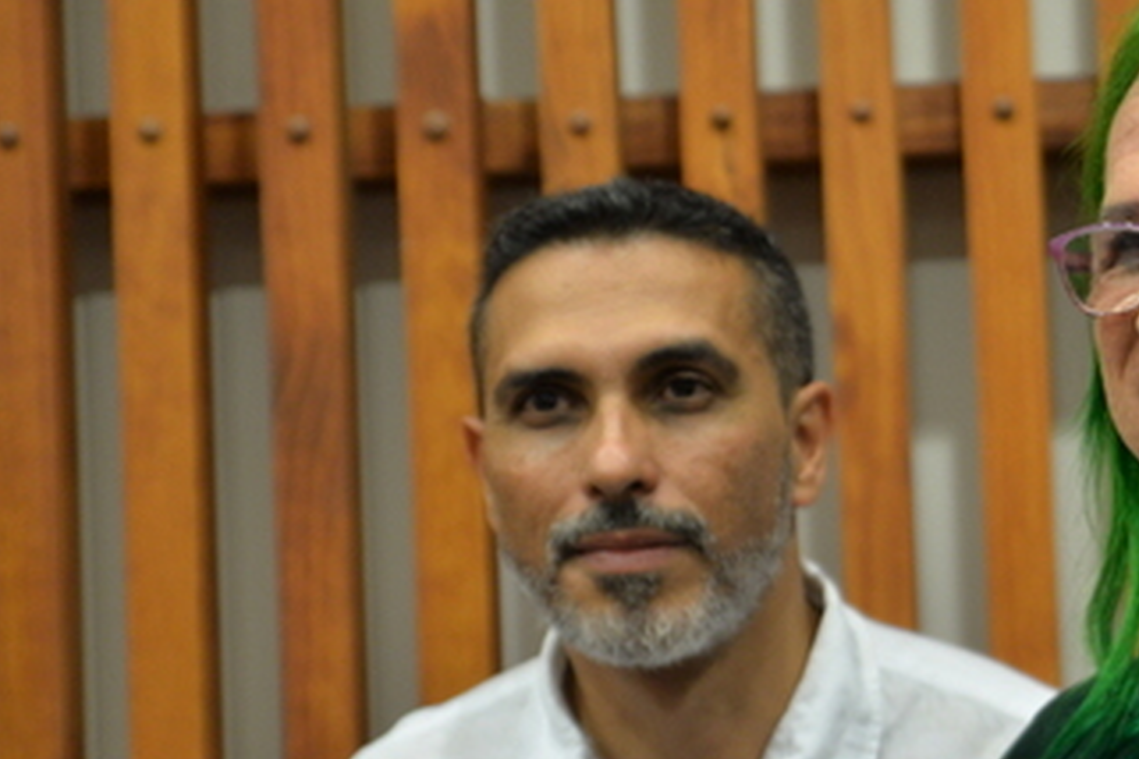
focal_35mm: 157
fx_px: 4967
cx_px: 1222
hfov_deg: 12.9
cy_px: 479
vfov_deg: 8.7
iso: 1000
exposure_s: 1/30
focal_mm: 70
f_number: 2.8
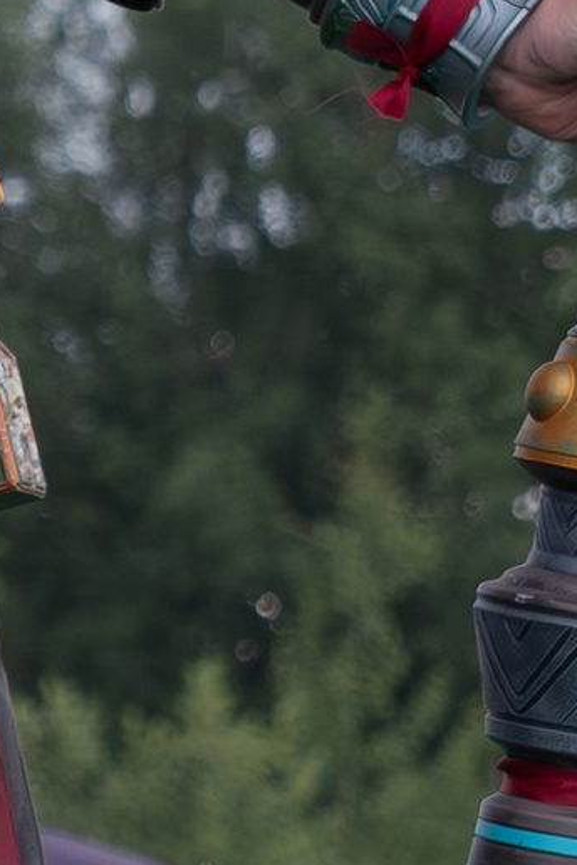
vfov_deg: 4.3
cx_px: -411
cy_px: -417
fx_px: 11443
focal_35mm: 476
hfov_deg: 2.9
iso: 800
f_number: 3.6
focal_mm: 42.7
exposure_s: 1/800
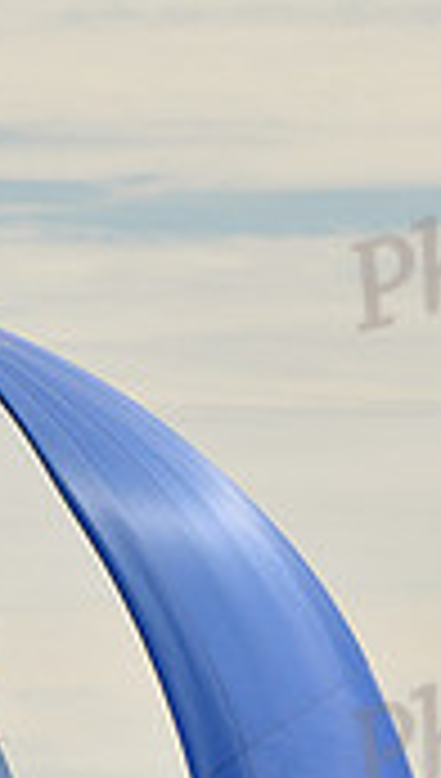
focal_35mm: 701
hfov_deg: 1.7
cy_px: 513
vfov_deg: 3.1
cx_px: 119
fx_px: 14495
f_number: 8
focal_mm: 200
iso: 250
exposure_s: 1/1250
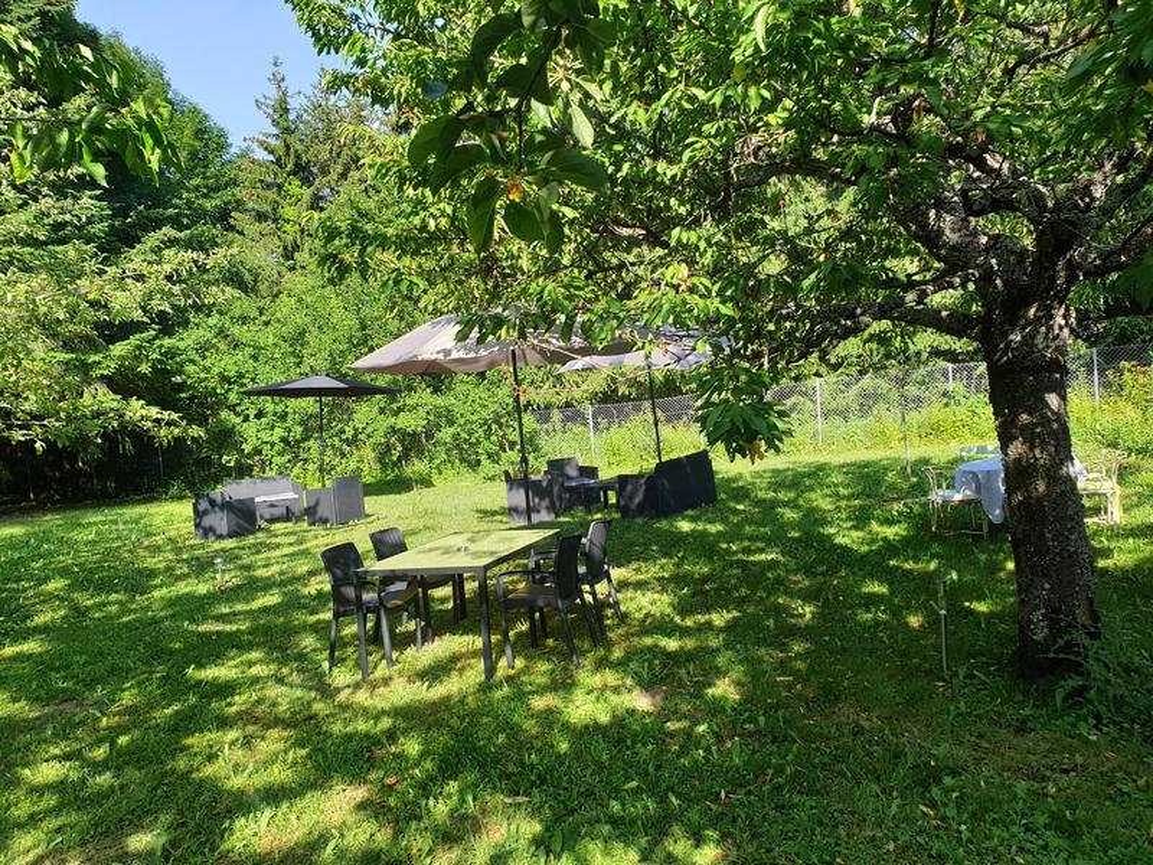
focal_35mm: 26
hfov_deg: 67.3
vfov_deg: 53.1
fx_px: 866
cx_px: 576
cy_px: 432
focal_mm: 4.3
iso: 50
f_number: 2.4
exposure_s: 1/492
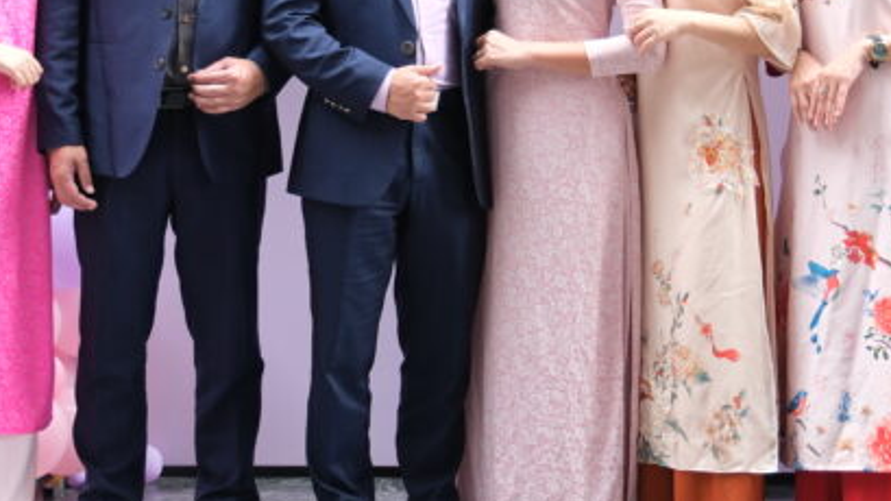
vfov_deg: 12.3
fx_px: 2292
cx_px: 375
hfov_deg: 22.0
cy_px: -14
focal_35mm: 97
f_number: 2.8
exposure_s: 1/75
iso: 125
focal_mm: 24.9
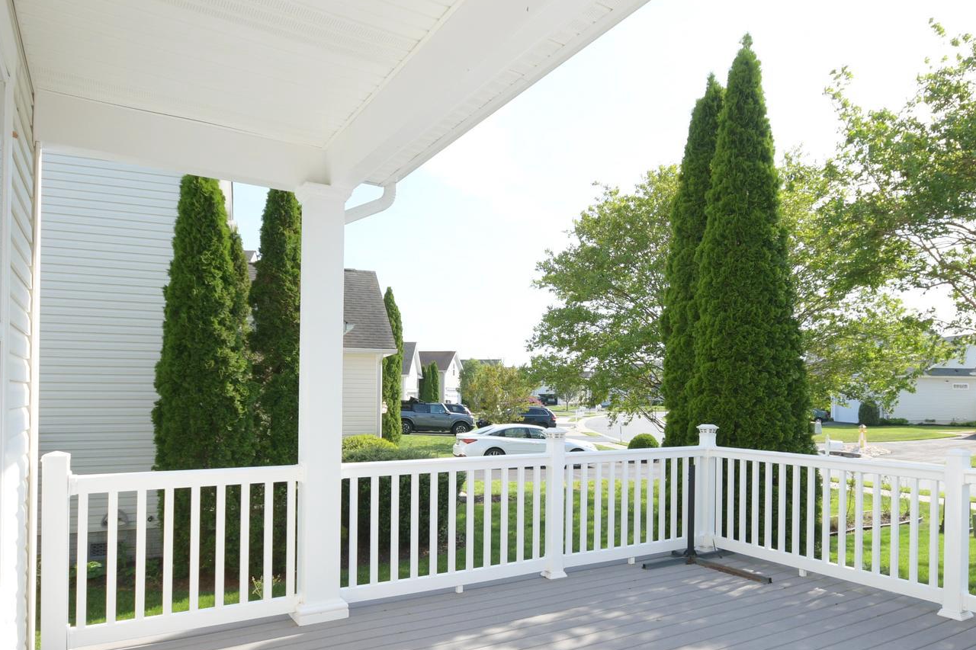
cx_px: 566
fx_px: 651
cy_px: 380
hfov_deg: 73.2
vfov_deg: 52.9
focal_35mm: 24
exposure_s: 1/640
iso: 500
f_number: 8
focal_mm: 10
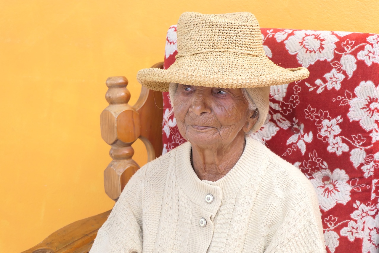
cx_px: 190
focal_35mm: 63
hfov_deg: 31.9
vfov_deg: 21.6
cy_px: 126
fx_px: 663
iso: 800
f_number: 4.2
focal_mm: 23.1
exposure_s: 1/400
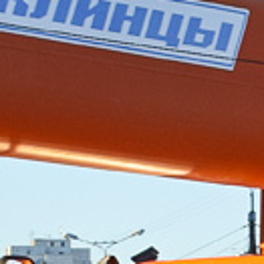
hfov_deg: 5.3
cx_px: 478
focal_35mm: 326
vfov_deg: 5.4
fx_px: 2813
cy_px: 318
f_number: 8
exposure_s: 1/250
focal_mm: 28
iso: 250
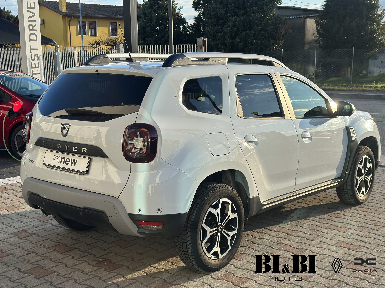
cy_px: 144
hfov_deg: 39.7
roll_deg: +0.1
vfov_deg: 30.3
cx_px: 192
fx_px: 534
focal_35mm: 48
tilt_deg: -9.8
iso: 100
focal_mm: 6.86
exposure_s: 1/2809
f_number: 1.78
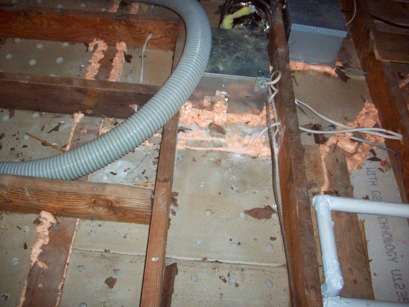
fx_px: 449
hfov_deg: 49.0
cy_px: 154
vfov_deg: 37.7
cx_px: 203
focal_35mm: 38
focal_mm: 6.2
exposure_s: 1/64
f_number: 2.8
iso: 200
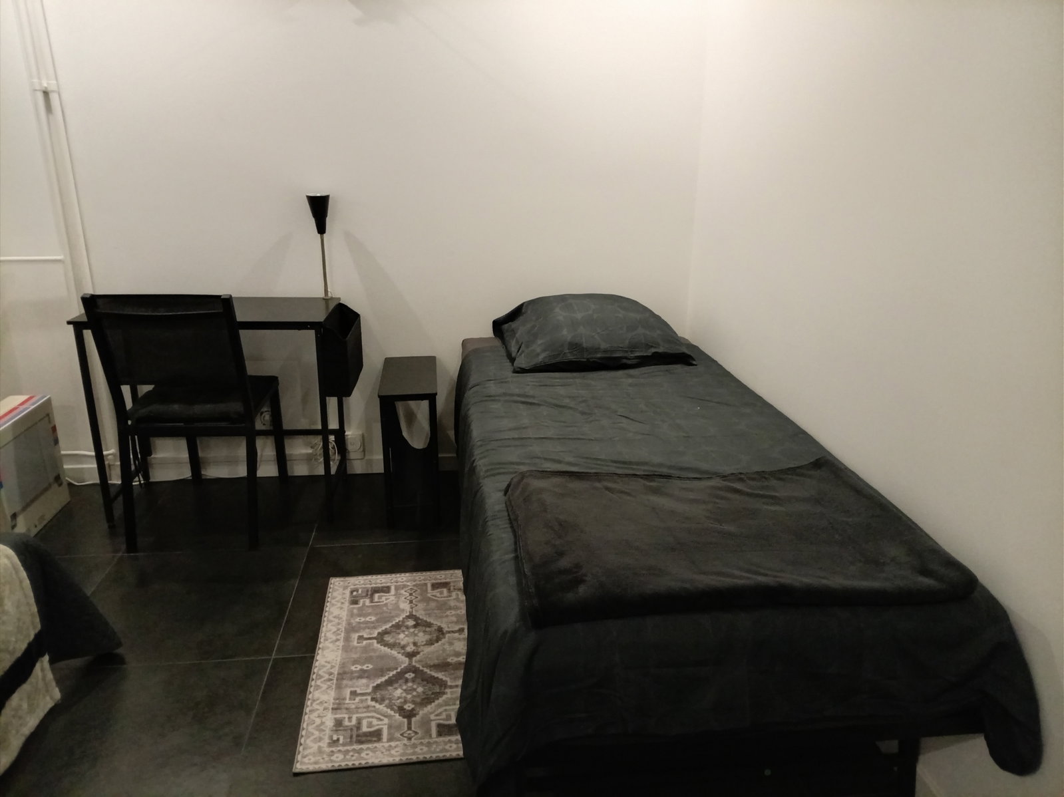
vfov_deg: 54.8
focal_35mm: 25
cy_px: 398
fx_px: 768
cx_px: 532
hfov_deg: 69.4
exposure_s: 1/25
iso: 669
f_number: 1.8
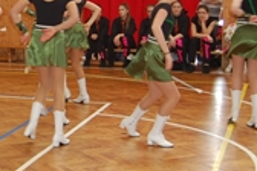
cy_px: 35
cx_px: -20
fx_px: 700
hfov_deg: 20.0
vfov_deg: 13.9
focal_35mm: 98
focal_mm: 22
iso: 400
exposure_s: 1/60
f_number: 3.8
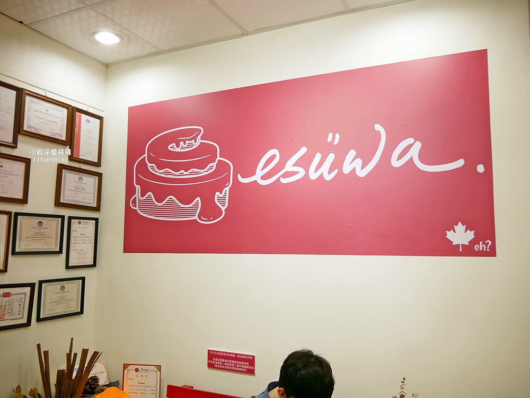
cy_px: 199
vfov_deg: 49.8
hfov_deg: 63.4
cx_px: 265
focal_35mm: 28
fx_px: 429
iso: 320
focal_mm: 14
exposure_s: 1/60
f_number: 3.5
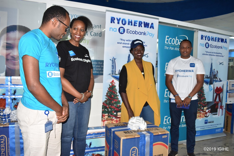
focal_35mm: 27
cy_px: 78
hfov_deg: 67.4
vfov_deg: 47.9
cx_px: 117
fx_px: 175
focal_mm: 18
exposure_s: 1/60
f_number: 5.6
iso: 1000
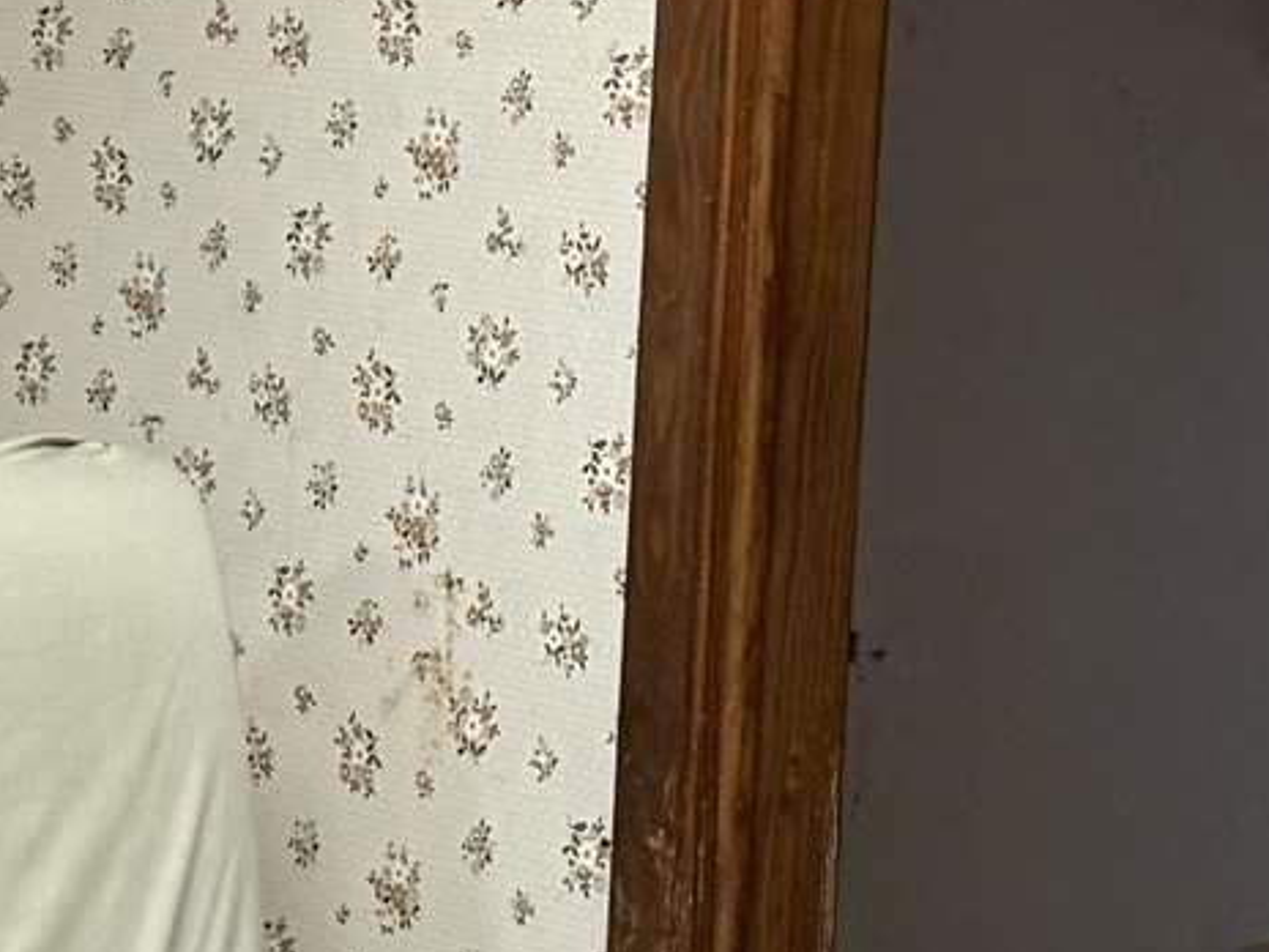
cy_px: 224
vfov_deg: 9.3
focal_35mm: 159
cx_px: -659
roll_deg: -3.1
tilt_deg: -4.4
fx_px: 5829
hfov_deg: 11.9
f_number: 1.78
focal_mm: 6.76
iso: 320
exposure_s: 1/60
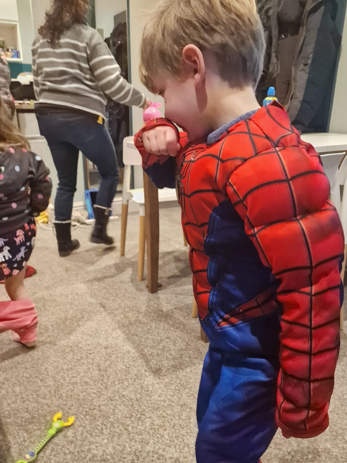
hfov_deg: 49.7
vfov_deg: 63.4
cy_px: 245
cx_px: 191
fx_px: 374
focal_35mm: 28
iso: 800
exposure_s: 1/100
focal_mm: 6.4
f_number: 1.8
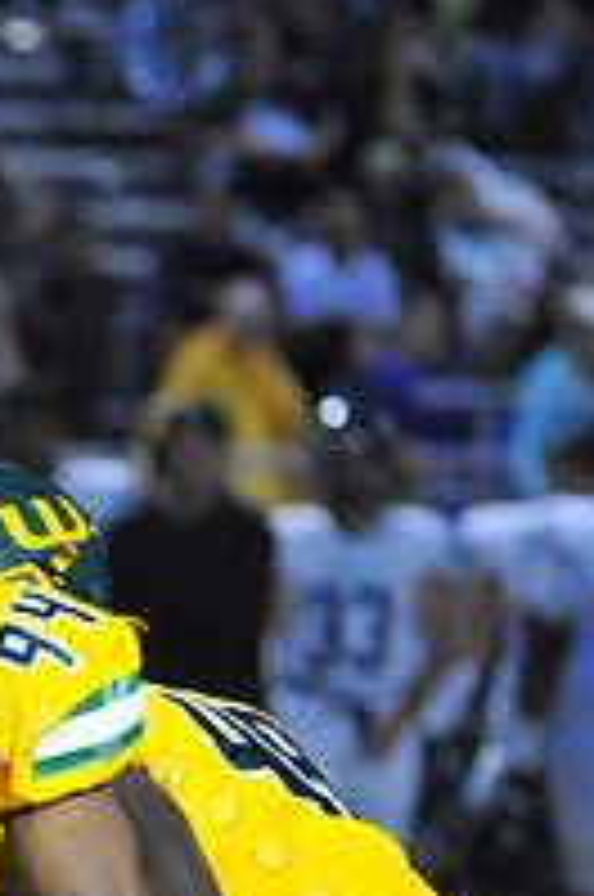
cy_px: 1225
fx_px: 20290
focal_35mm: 817
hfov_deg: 1.7
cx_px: -99
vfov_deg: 2.5
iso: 6400
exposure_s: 1/200
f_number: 5.6
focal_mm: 280
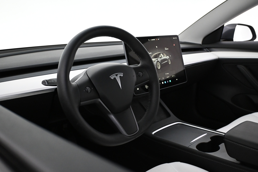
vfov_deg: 39.1
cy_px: 86
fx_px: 242
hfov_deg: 56.1
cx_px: 129
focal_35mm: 34
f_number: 4
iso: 3200
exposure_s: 1/80
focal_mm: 22.5
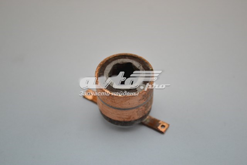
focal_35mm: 82
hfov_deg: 24.6
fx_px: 566
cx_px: 124
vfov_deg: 16.6
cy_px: 82
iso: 250
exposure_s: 1/125
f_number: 5.6
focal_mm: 55
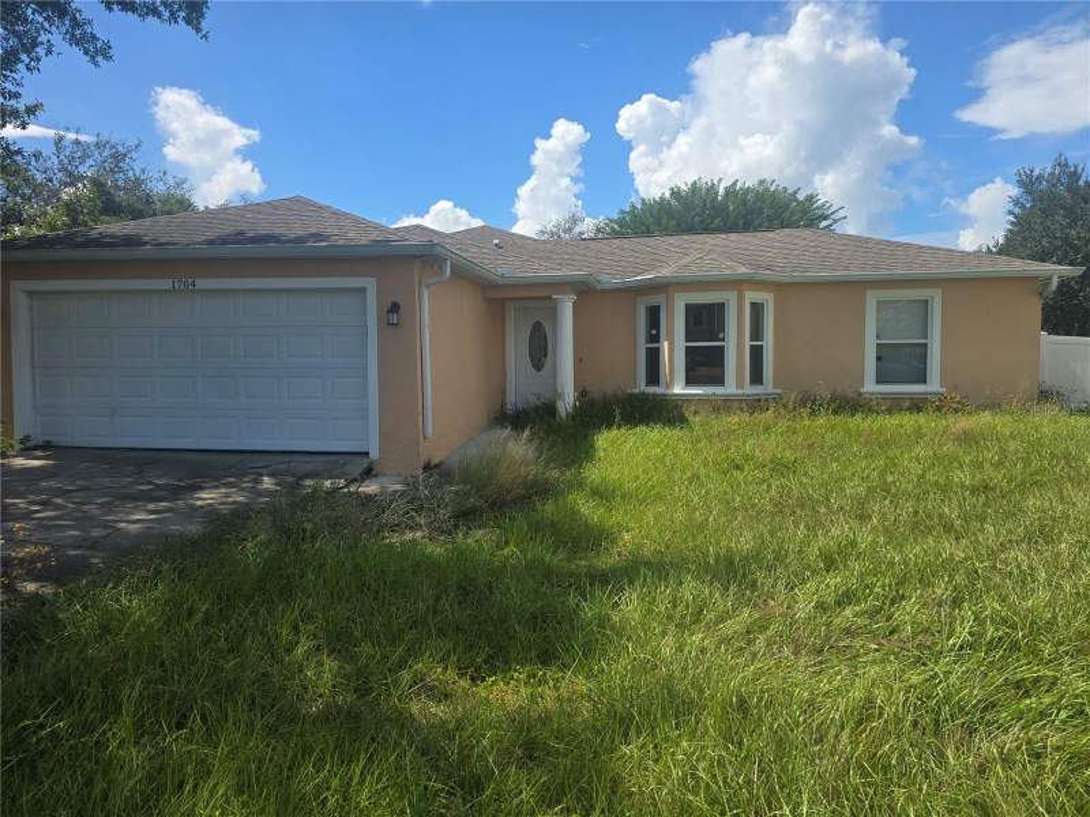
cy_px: 408
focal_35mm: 23
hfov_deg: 73.9
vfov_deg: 58.9
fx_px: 724
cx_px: 545
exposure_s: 1/820
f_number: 1.7
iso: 12
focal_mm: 6.3
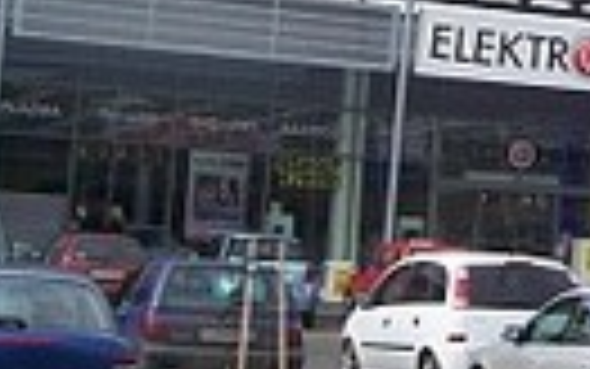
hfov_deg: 17.5
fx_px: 1769
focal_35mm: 110
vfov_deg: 11.8
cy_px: -4
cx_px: 806
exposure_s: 1/250
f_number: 5.6
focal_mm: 5.6
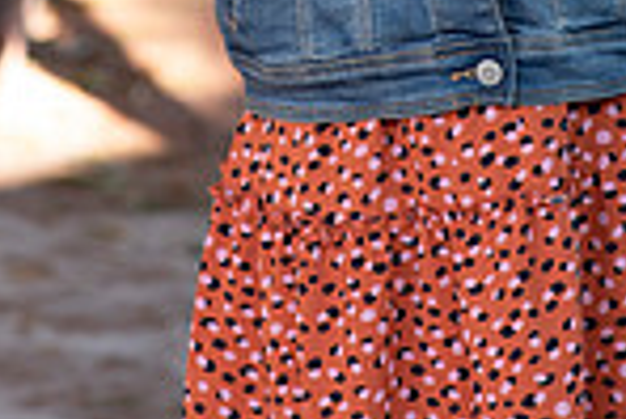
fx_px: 4491
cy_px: -368
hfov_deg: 8.0
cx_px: 355
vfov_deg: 5.3
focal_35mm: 258
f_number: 4
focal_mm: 85
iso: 640
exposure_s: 1/320
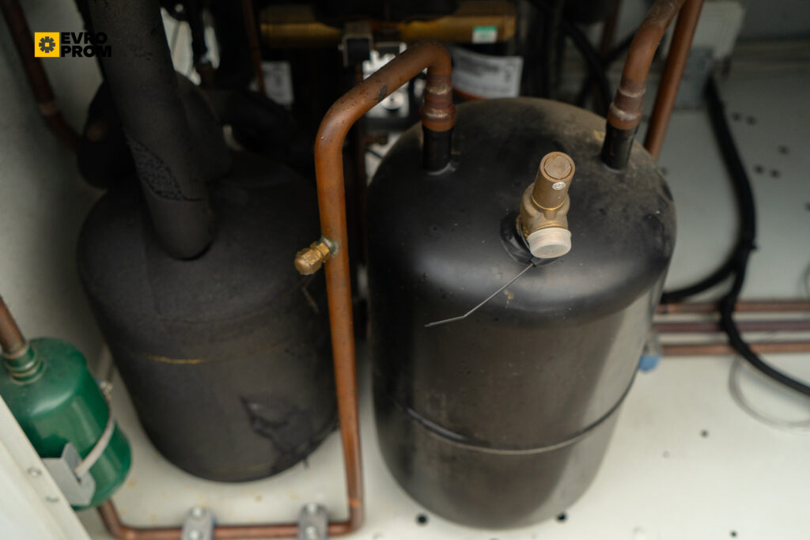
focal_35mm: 38
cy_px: 270
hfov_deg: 50.7
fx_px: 855
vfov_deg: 35.1
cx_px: 405
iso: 1000
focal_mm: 38
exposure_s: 1/100
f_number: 4
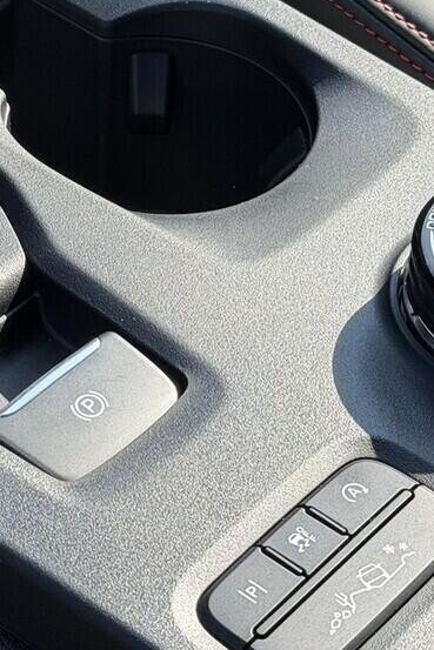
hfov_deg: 10.5
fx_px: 2349
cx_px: 19
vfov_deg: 15.6
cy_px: 92
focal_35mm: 130
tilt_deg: -39.2
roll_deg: -2.0
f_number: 1.78
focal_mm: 6.76
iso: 64
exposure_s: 1/652
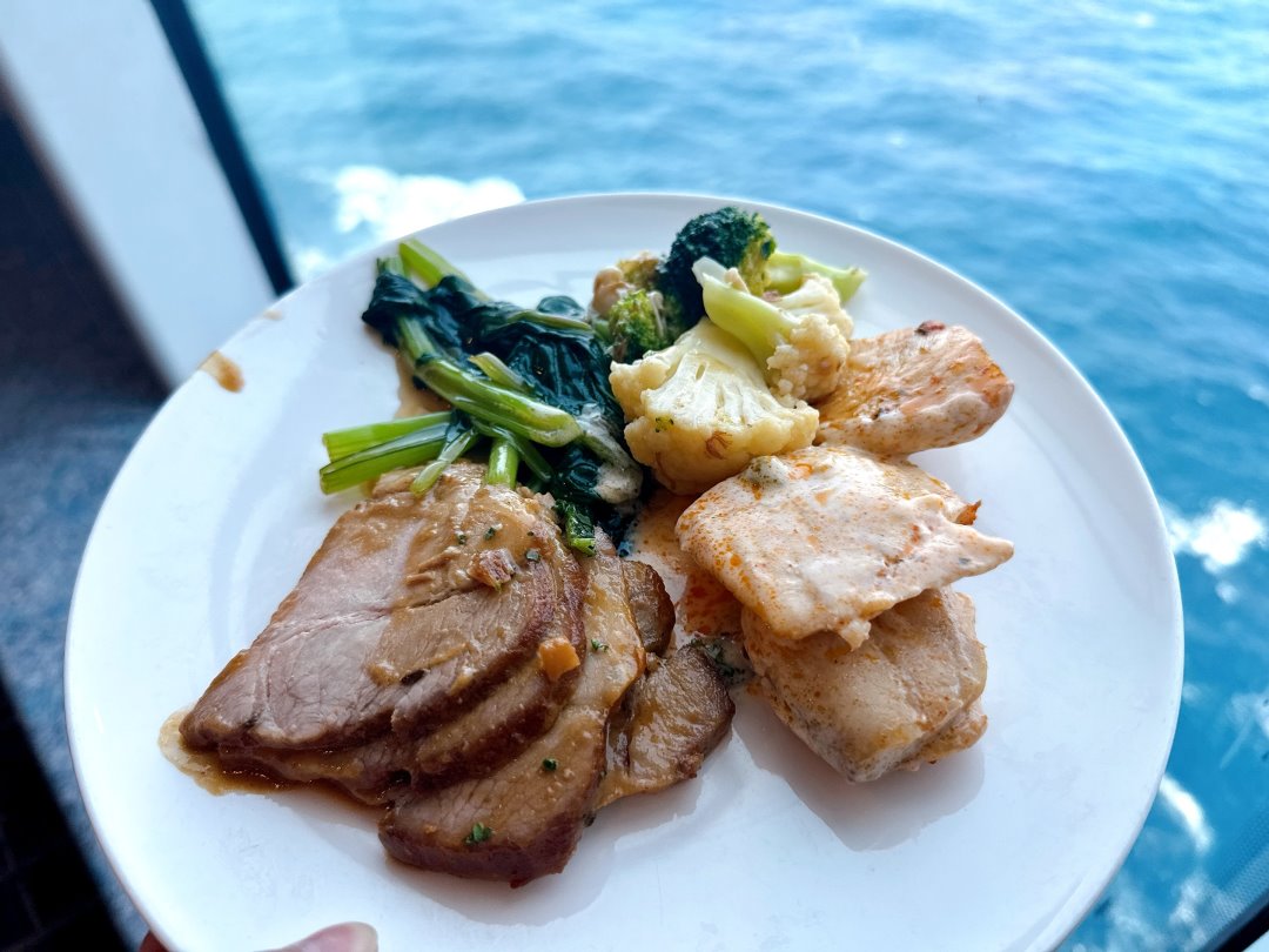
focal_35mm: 24
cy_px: 476
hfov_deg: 71.6
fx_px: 880
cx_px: 634
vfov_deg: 56.8
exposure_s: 1/308
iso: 80
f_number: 1.78
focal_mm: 6.76
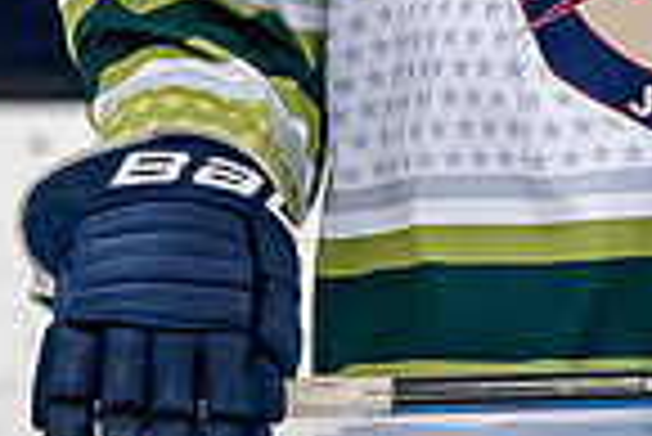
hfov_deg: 1.2
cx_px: 460
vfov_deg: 0.8
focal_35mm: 1777
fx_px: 32215
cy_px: -657
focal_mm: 185
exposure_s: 1/800
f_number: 3.2
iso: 2000
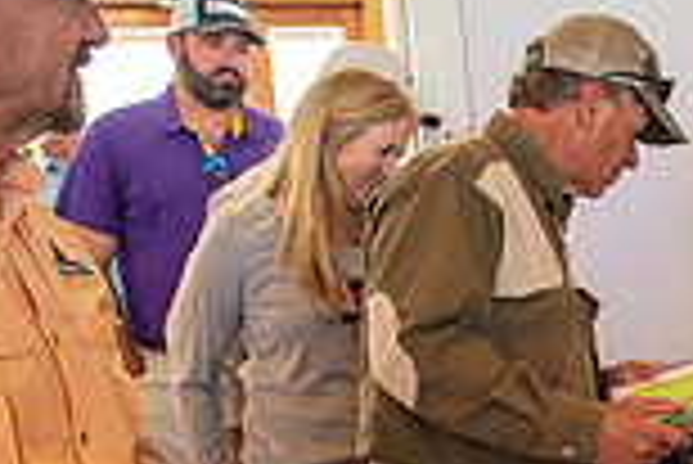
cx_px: 788
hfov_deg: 28.2
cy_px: 509
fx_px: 1233
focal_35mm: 64
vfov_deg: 20.3
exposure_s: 1/50
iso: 1250
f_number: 3.5
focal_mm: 17
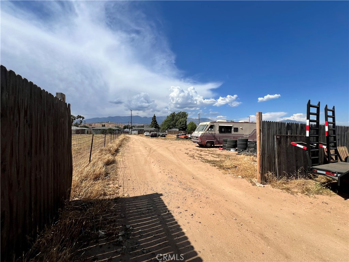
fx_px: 131
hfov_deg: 106.2
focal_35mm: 13
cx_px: 174
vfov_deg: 89.9
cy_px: 131
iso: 32
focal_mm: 1.57
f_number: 1.8
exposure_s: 1/2874
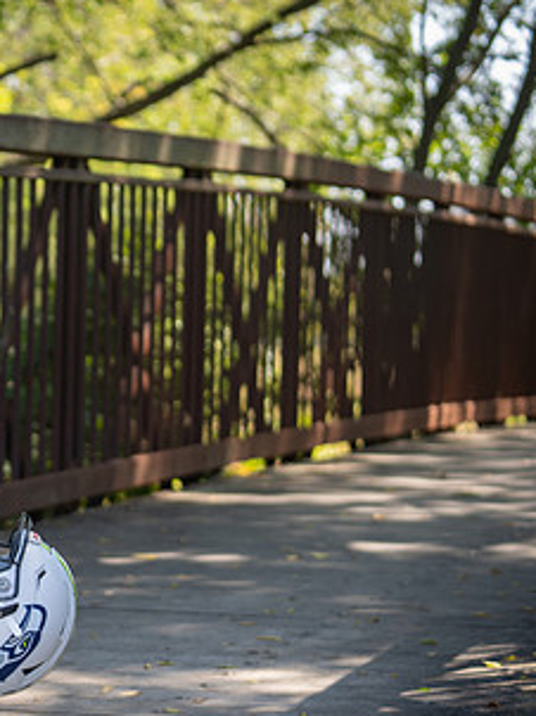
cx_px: -150
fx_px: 3081
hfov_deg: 9.8
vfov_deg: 13.3
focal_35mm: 149
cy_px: 422
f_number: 2.8
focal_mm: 70
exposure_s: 1/320
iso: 125
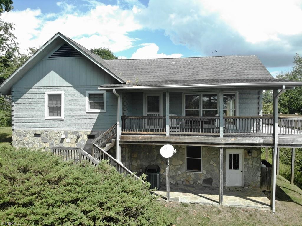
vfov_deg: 56.8
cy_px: 113
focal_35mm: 24
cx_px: 151
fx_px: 209
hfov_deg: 71.6
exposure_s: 1/30
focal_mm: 4.5
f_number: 2.8
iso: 100
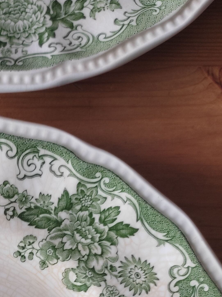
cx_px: -40
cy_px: 358
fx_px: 616
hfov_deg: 19.3
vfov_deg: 24.5
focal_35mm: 72
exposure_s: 1/100
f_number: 1.79
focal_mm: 4.74
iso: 146
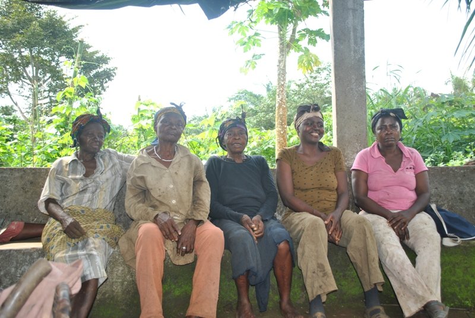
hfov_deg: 57.2
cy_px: 159
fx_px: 436
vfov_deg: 40.1
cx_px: 238
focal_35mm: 33
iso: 110
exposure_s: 1/125
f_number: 3.8
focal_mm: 22
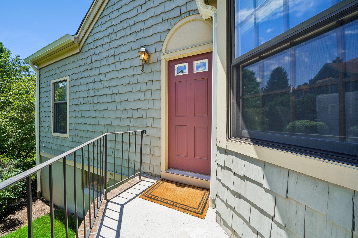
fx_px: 119
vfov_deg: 90.0
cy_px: 119
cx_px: 179
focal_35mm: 12
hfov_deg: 112.6
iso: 100
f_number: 11
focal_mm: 12
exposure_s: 1/80
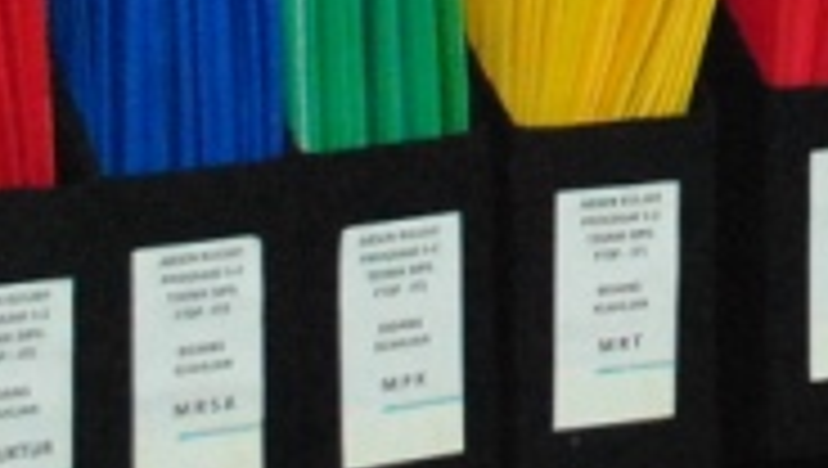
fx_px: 5385
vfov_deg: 4.9
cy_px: -578
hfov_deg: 8.5
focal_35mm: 245
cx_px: 1476
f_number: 5.6
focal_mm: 28
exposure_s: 1/60
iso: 1600
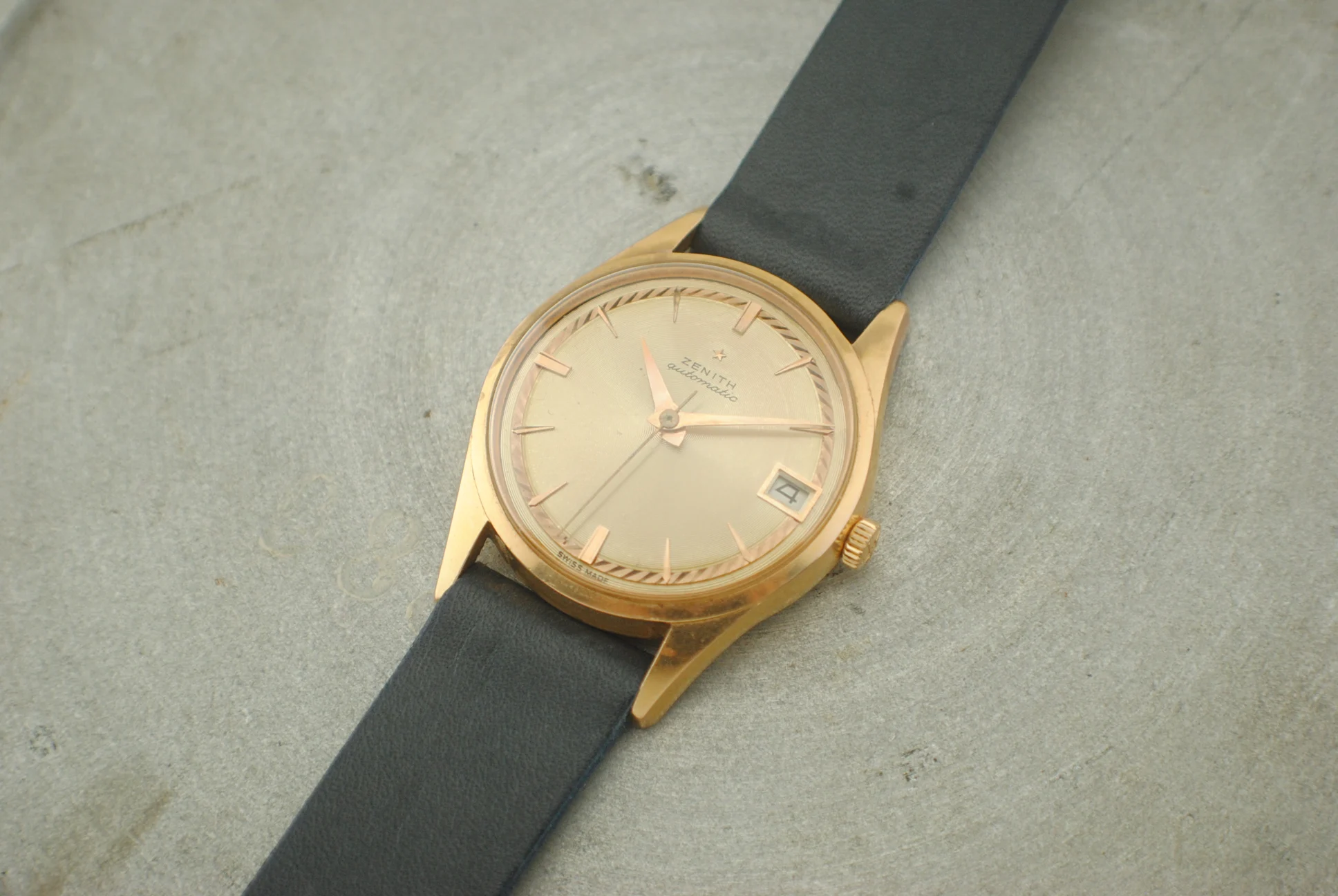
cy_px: 448
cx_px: 669
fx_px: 3070
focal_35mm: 82
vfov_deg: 16.6
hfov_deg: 24.6
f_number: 5.6
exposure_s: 1/200
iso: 400
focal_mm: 55
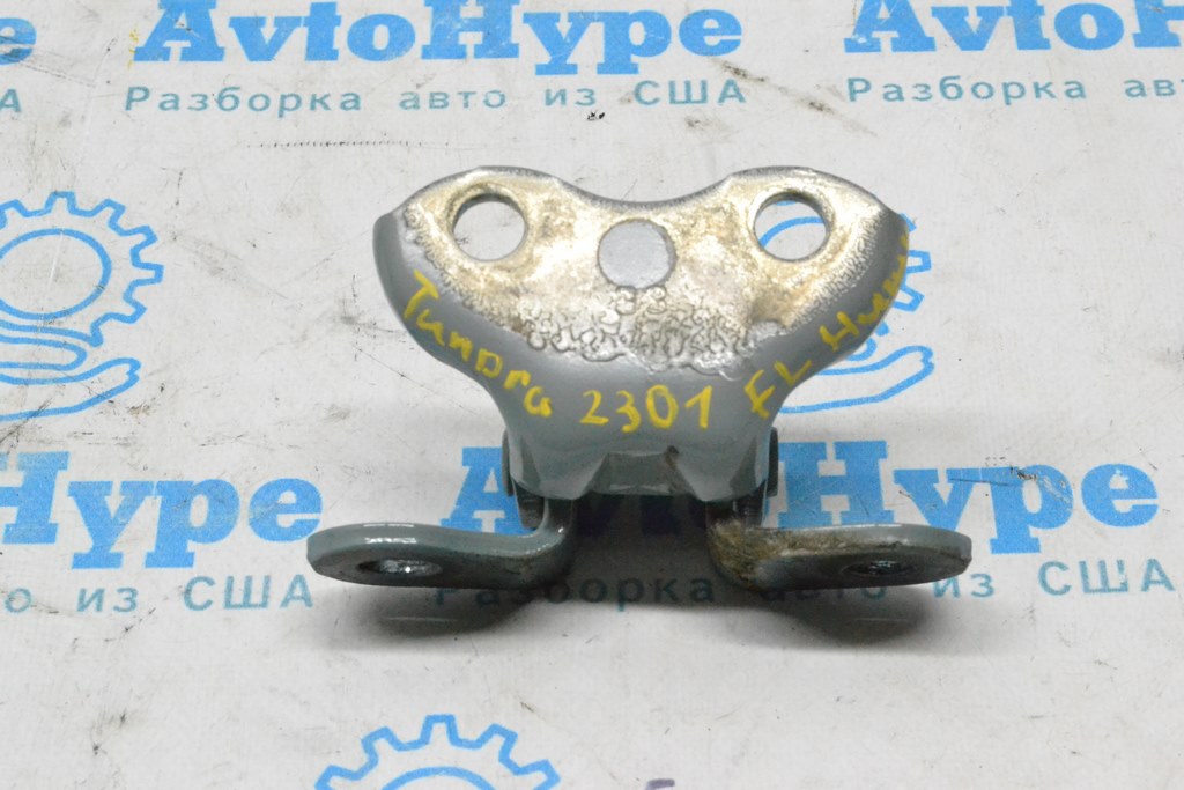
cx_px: 592
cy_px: 395
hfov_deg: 27.0
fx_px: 2467
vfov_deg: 18.2
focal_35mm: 75
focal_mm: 50
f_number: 13
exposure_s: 1/160
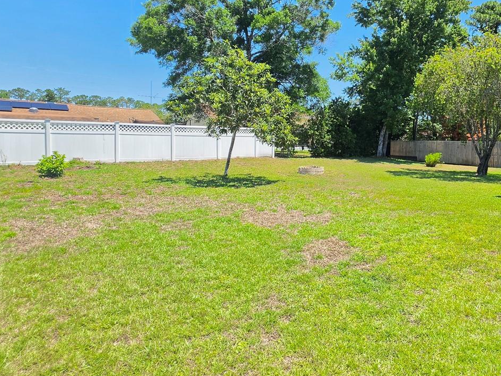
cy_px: 142
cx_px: 331
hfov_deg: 74.2
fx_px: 318
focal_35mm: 22
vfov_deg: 60.3
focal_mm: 2.2
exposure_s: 1/1111
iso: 32
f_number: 1.9
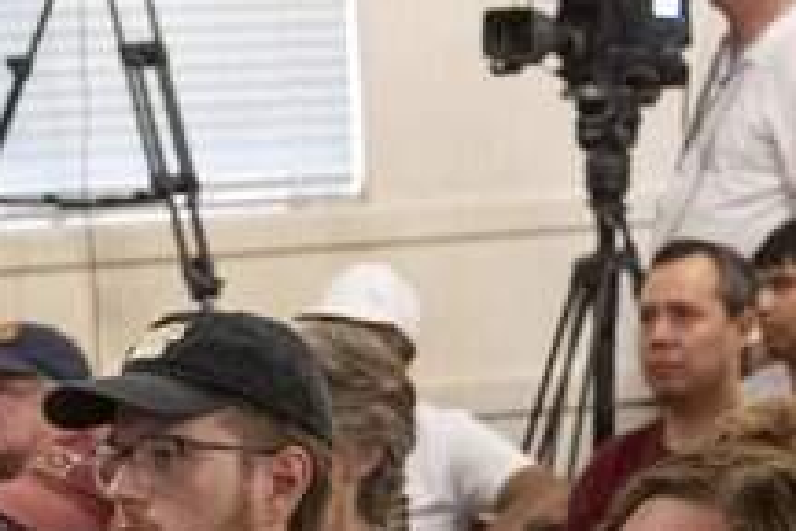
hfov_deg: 12.7
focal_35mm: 161
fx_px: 3560
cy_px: 1202
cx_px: 243
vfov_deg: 8.0
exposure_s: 1/125
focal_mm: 29
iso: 2000
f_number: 3.5
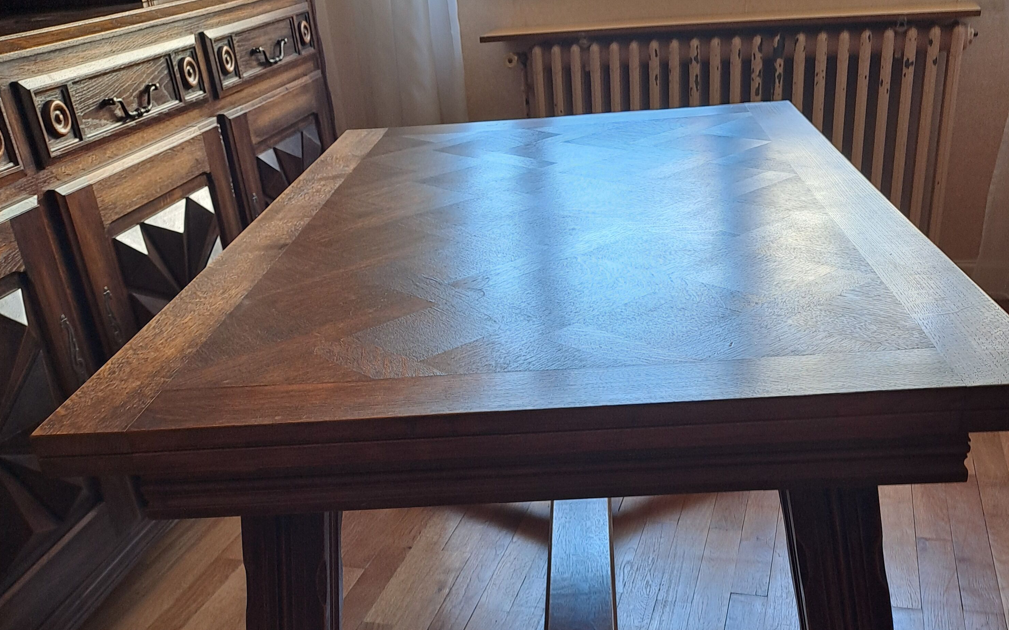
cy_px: 476
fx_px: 990
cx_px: 513
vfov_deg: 34.6
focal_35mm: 36
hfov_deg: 54.0
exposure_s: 1/50
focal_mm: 4.65
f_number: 1.8
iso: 32
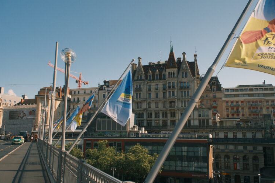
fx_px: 252
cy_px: 93
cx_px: 141
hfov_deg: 57.2
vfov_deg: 39.9
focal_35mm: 33
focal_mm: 21
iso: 250
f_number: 6.4
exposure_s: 1/180
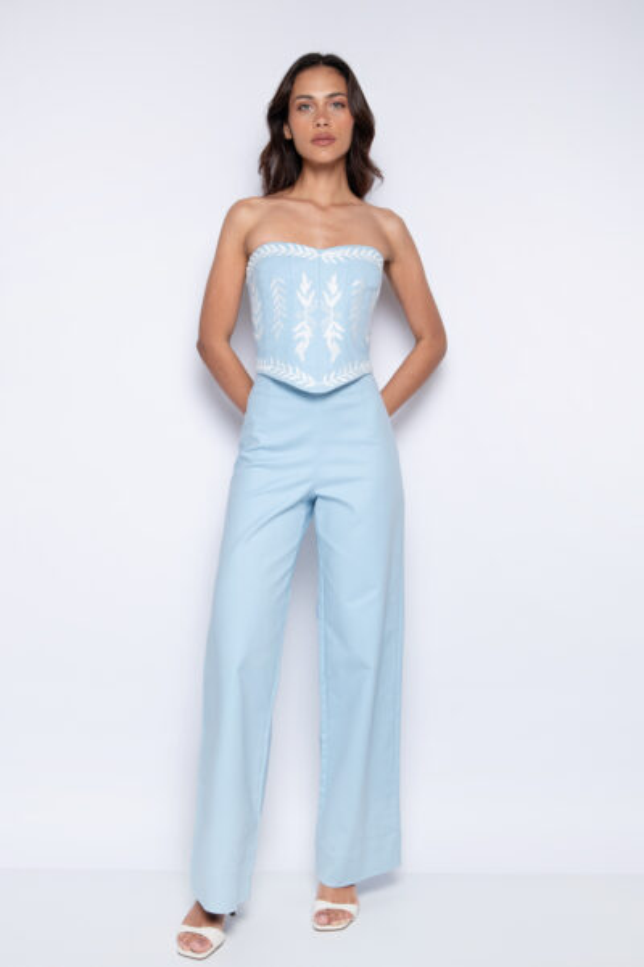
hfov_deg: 33.4
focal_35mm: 40
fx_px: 1074
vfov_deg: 48.5
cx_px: 322
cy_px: 484
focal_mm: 40
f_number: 6.3
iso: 320
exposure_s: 1/200
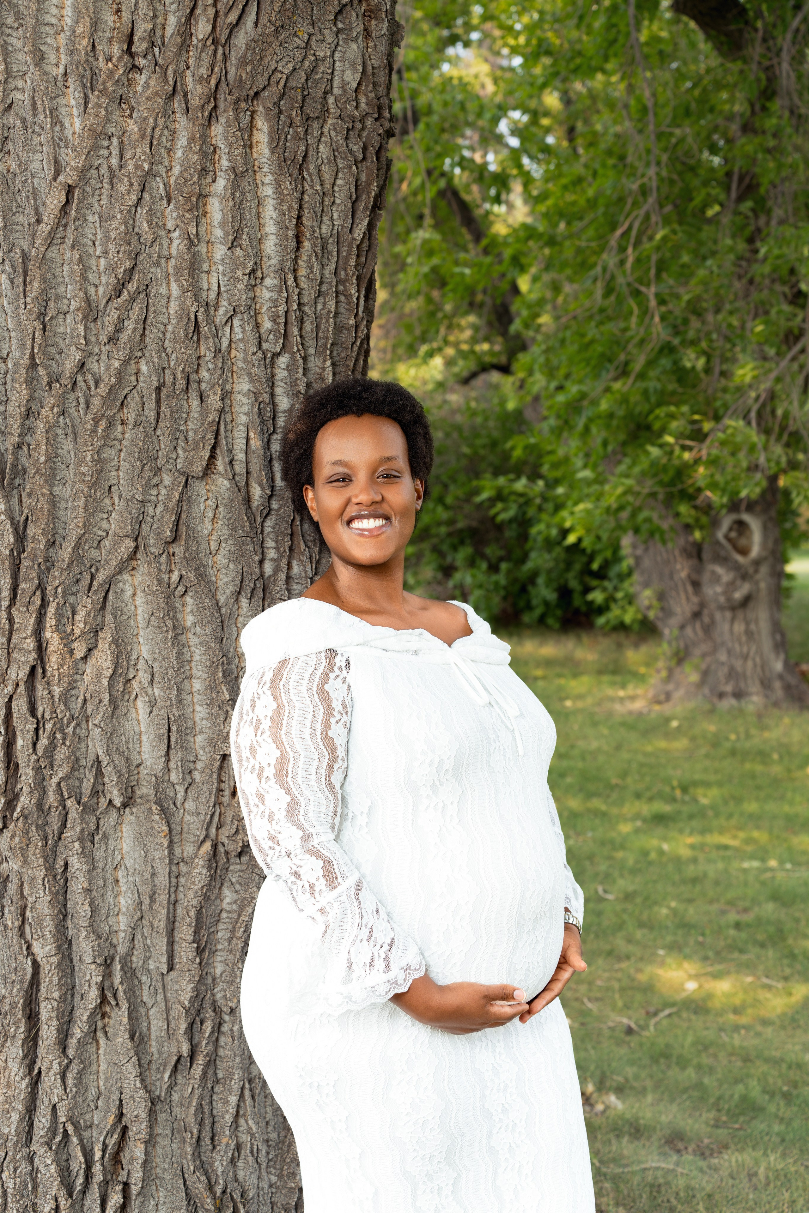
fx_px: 1416
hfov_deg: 31.9
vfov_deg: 46.4
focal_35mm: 42
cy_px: 606
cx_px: 404
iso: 100
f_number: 4
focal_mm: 42
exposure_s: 1/125
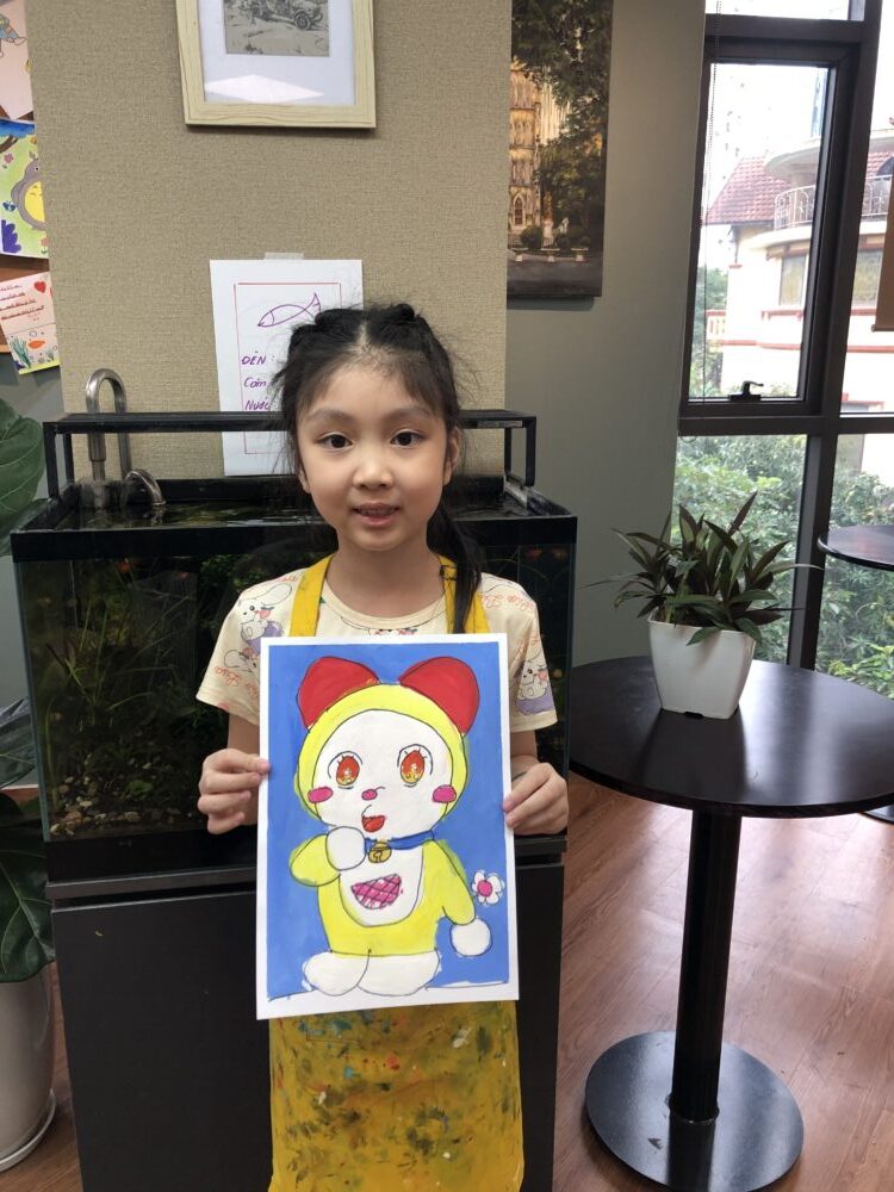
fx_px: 964
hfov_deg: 49.7
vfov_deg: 63.4
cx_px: 447
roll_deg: +0.3
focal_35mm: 28
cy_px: 596
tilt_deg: -14.1
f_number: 1.8
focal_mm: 3.99
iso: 20
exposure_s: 1/40
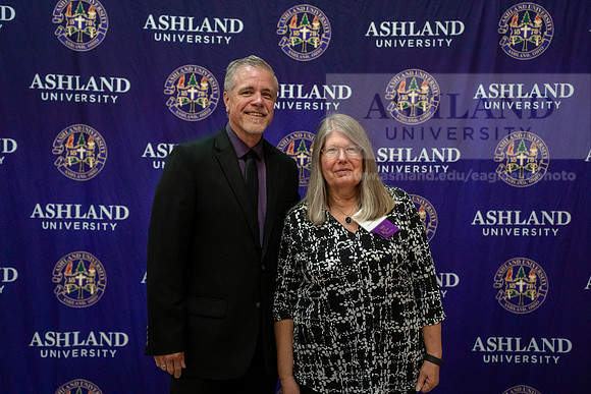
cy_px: 193
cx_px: 295
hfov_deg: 43.5
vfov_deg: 29.8
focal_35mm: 45
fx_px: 741
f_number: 2.8
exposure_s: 1/400
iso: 5000
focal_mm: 44
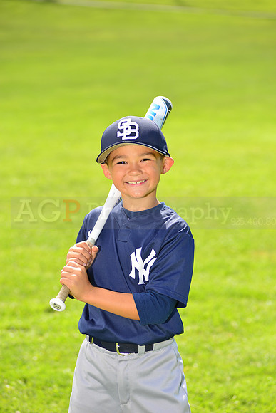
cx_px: 138
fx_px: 1437
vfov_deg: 16.4
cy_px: 206
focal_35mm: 125
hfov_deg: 11.0
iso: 100
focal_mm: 125
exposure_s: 1/250
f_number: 5
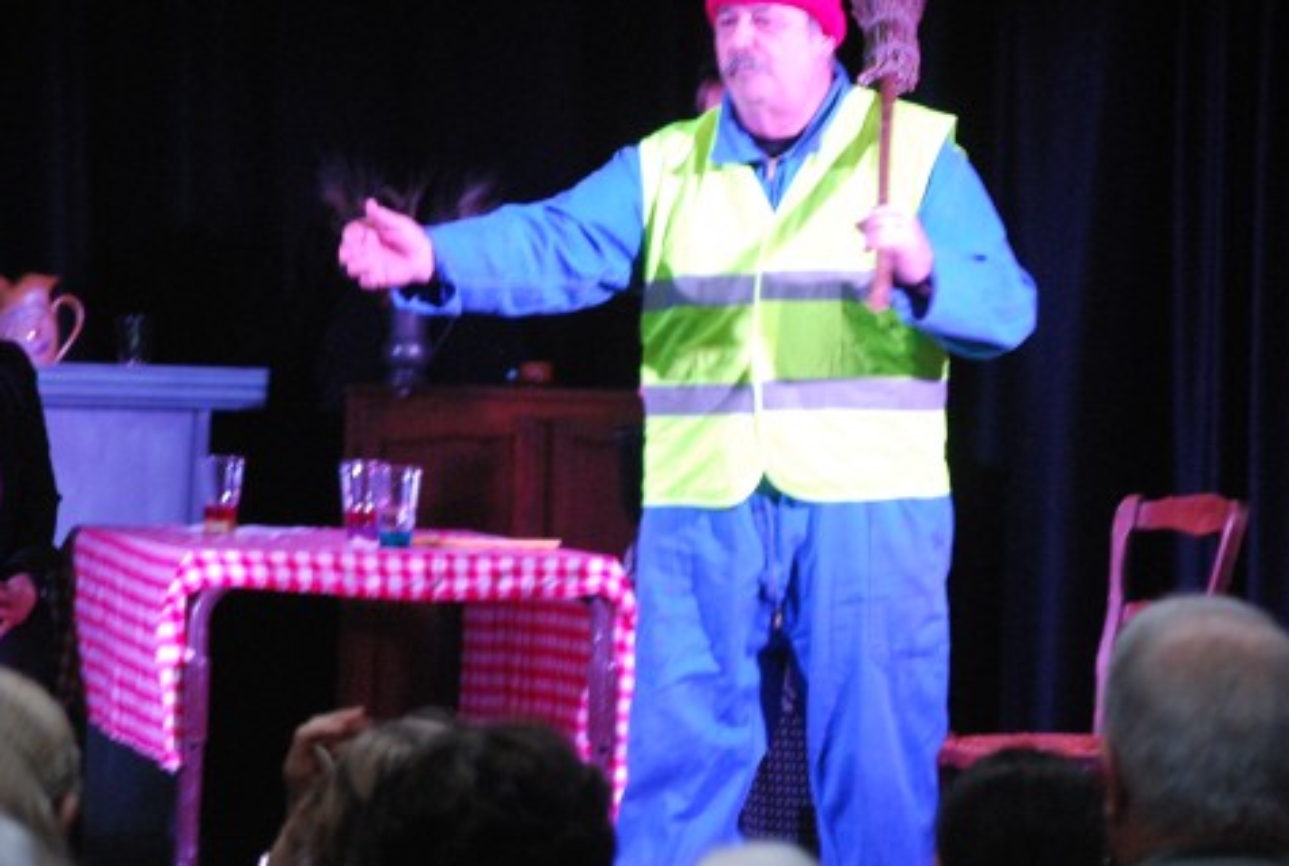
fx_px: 6160
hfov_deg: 11.9
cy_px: 289
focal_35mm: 172
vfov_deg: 8.0
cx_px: 760
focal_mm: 85
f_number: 4.5
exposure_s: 1/25
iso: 1600
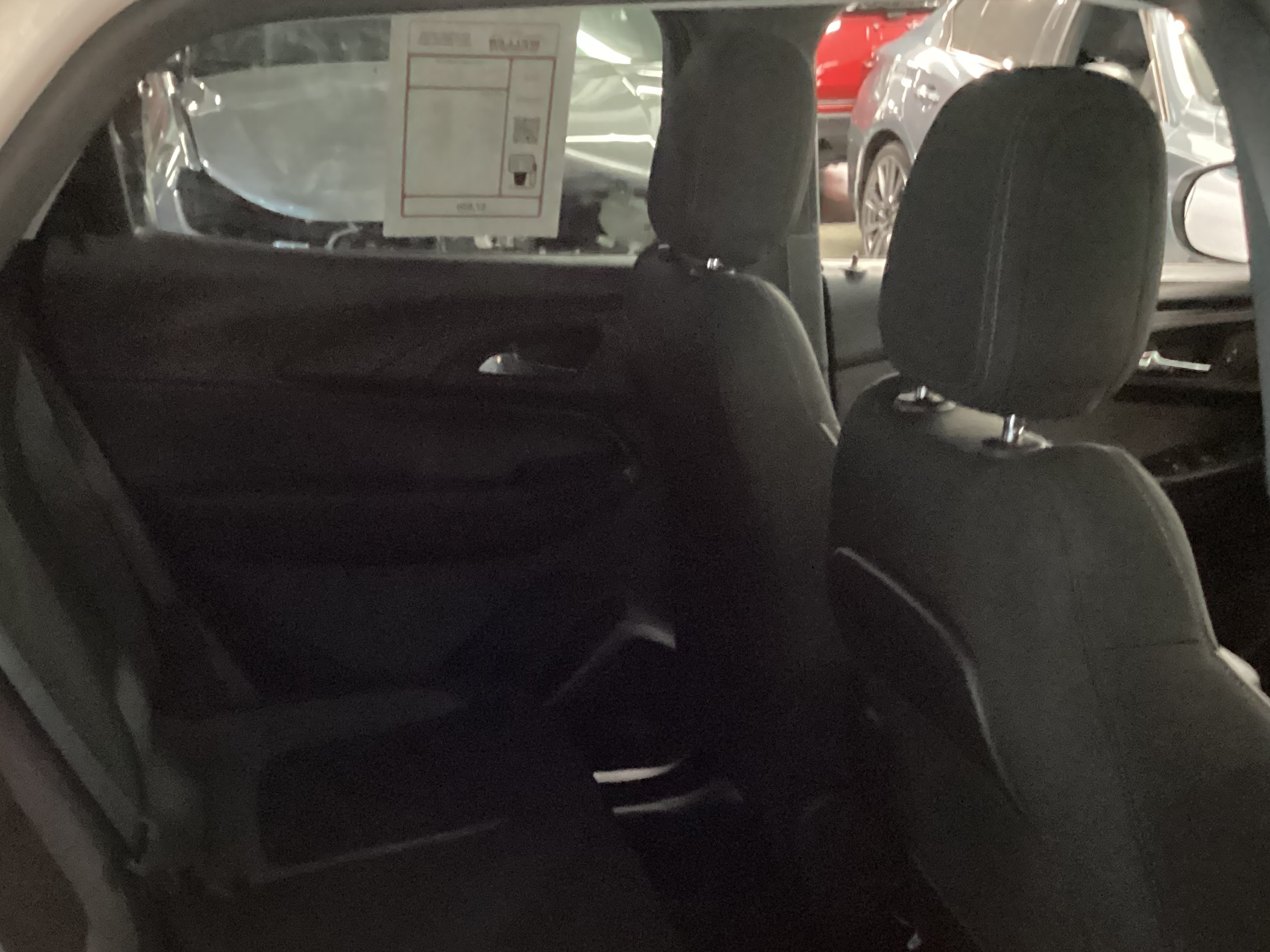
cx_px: 546
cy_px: 727
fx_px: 1761
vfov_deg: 29.7
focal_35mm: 48
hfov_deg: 39.6
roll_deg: +0.2
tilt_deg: -25.0
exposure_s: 1/15
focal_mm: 3.3
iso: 800
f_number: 2.4
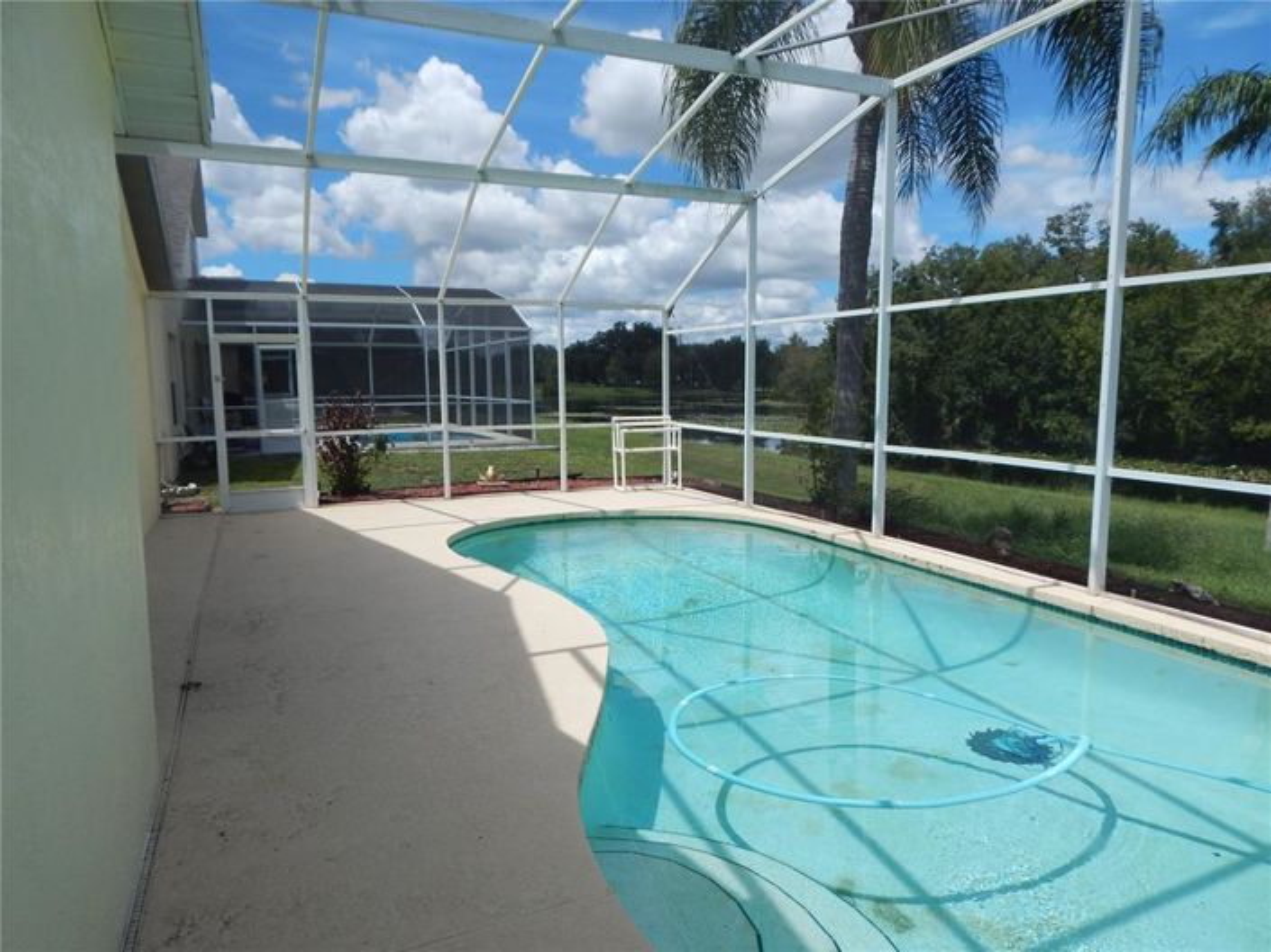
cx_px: 636
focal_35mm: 22
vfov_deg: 61.0
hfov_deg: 76.4
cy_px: 476
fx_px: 807
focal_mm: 4
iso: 125
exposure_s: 1/500
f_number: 6
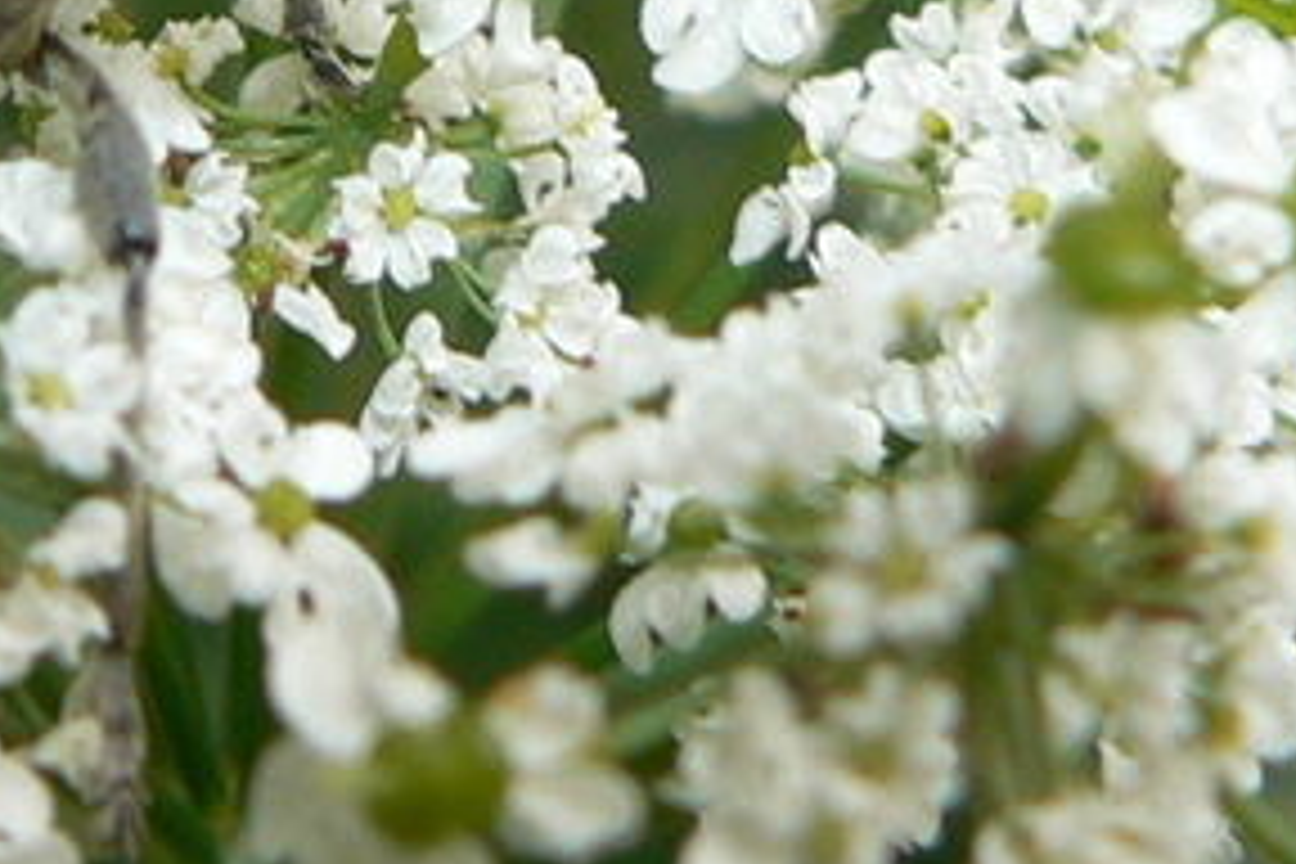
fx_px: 2808
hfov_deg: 25.4
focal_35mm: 78
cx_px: 184
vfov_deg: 16.9
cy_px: -126
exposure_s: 1/100
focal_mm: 6
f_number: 4.5
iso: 80
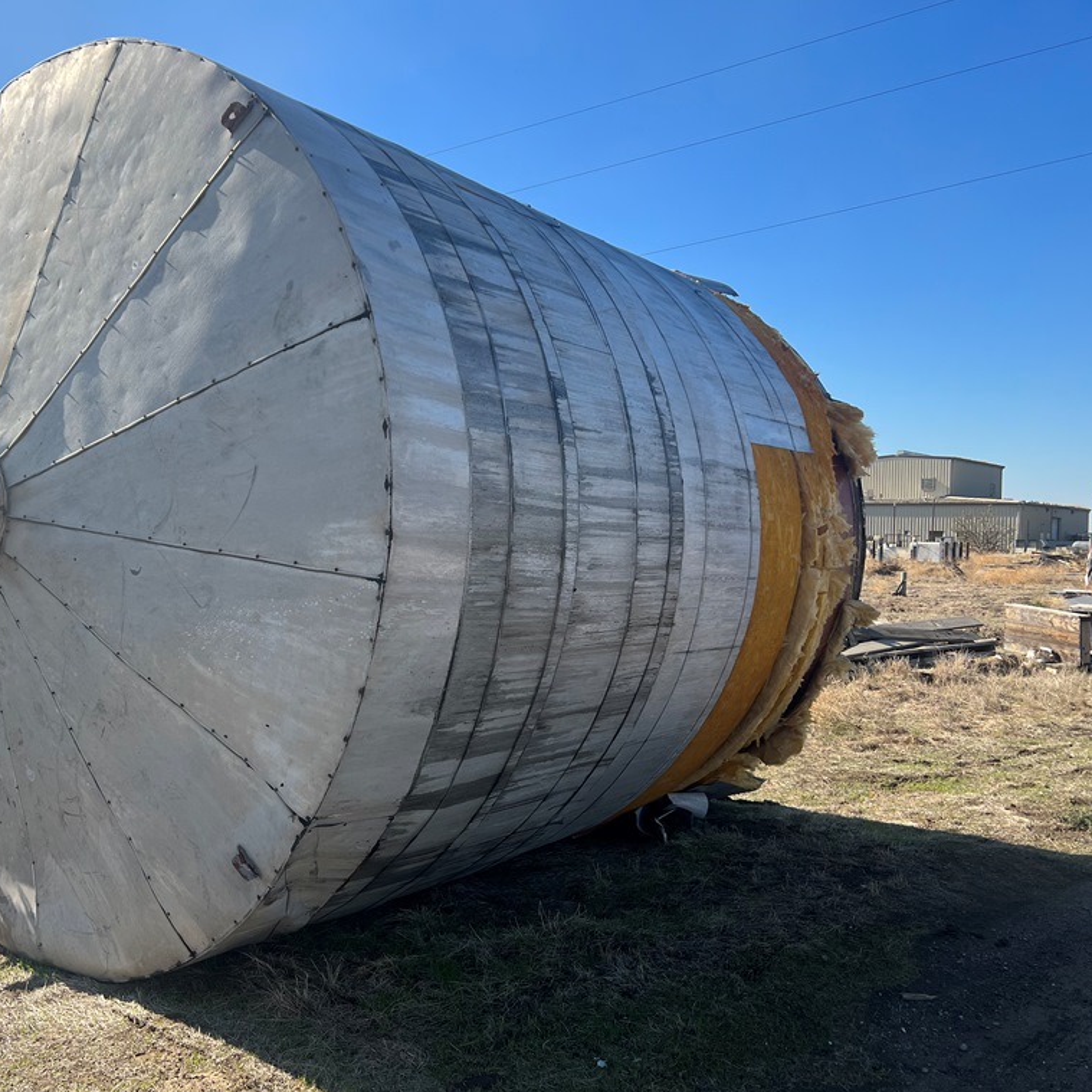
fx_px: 1106
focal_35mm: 31
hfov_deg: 51.5
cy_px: 550
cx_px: 363
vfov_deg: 52.5
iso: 50
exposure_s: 1/3571
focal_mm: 5.7
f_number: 1.5
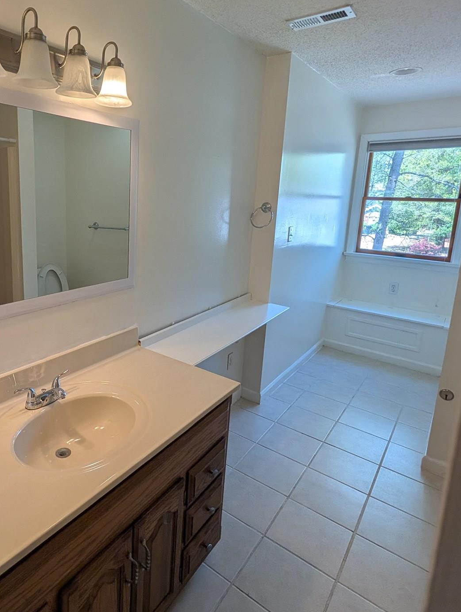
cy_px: 267
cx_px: 129
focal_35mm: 20
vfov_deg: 81.3
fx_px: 354
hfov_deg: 63.1
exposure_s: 1/220
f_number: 1.7
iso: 53
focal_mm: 2.02
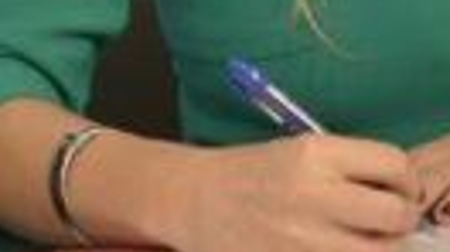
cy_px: -402
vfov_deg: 3.9
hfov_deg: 7.1
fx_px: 3636
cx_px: 106
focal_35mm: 305
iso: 800
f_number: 4.2
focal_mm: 50
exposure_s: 1/125
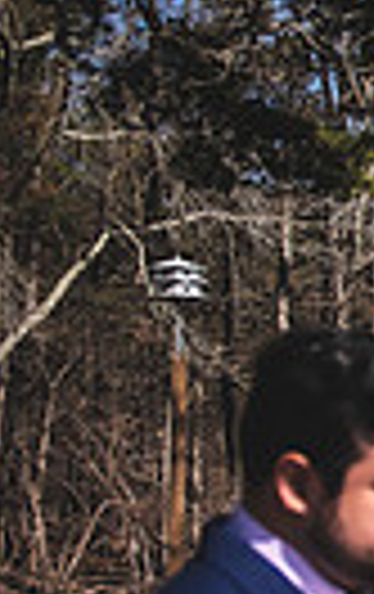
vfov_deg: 16.6
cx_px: 1248
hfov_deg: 8.3
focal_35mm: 125
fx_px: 2030
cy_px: 443
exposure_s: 1/2500
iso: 100
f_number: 2.8
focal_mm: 28
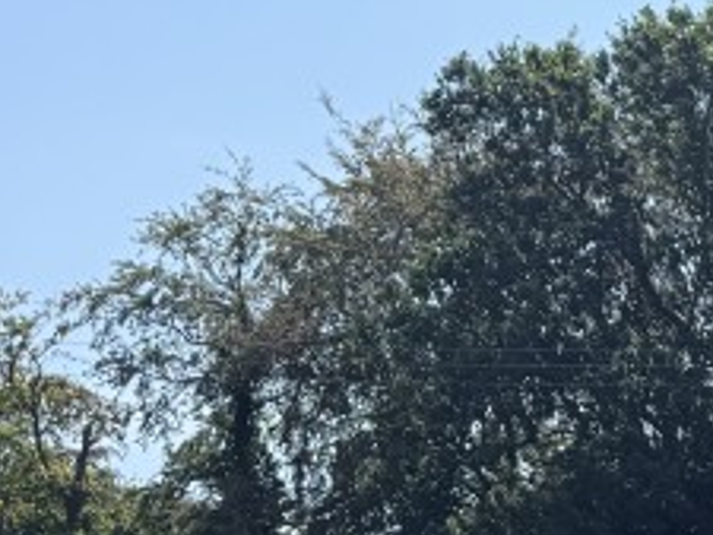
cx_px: 1287
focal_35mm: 109
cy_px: 1057
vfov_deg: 12.1
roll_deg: +7.4
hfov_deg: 15.5
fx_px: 2246
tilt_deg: -5.9
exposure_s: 1/3145
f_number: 1.78
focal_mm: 6.76
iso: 80
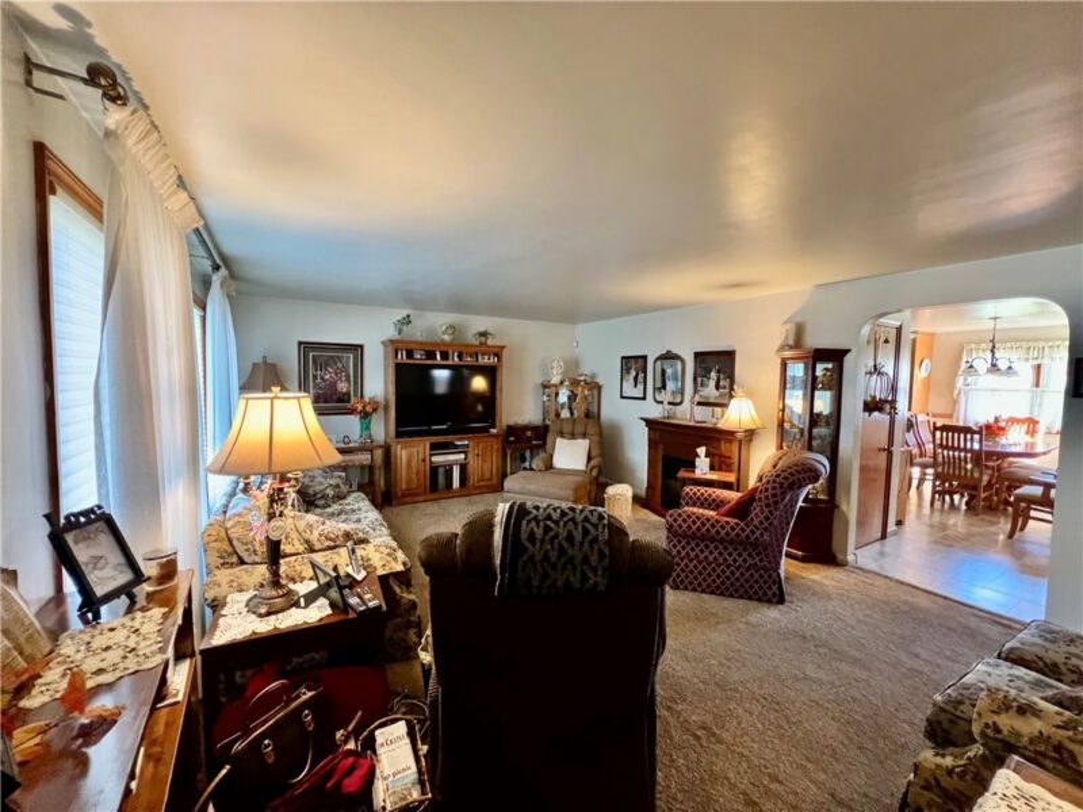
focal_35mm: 13
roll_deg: -0.3
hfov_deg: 106.2
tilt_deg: -3.2
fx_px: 407
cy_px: 406
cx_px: 542
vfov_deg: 89.9
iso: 500
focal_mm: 1.57
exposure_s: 1/60
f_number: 1.8
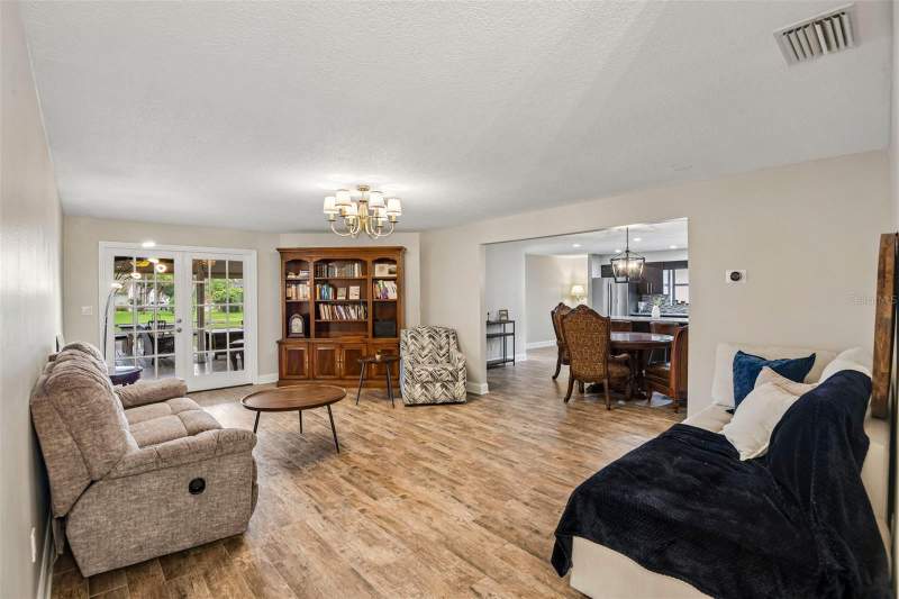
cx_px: 450
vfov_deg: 73.7
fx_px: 399
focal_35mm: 16
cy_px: 300
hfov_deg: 96.7
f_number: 8
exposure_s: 1/4
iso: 400
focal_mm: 16
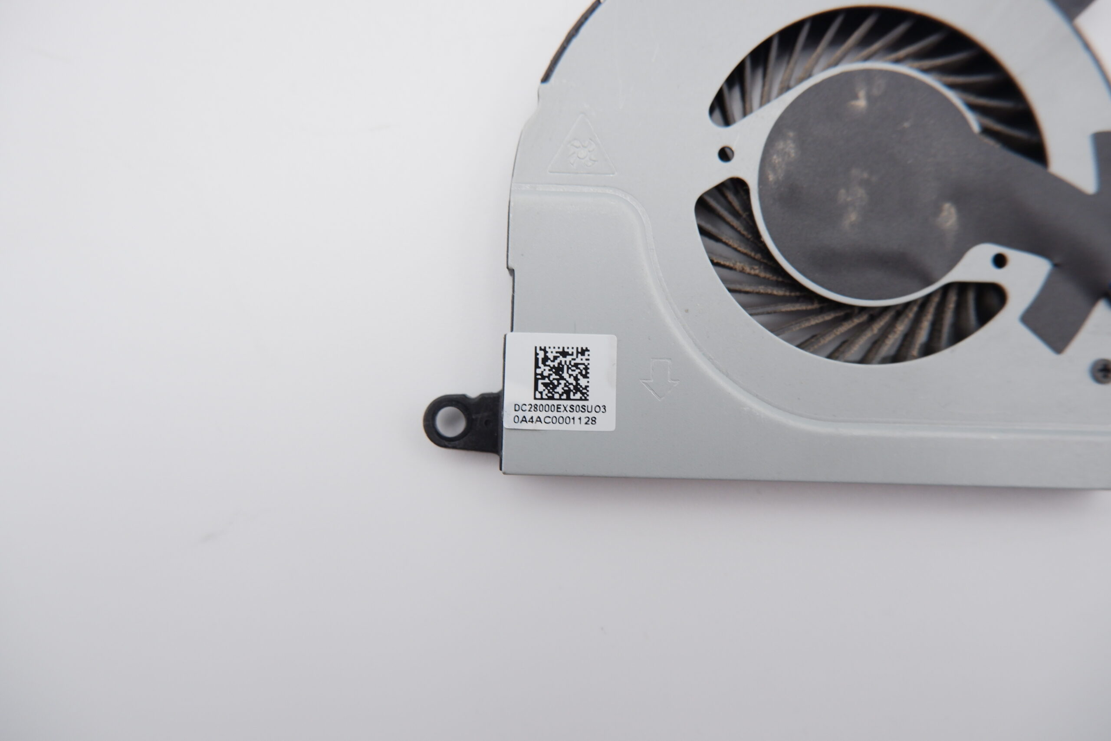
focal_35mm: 23
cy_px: 370
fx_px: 710
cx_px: 556
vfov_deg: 55.1
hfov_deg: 76.1
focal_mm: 15
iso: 800
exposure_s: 1/180
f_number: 5.6
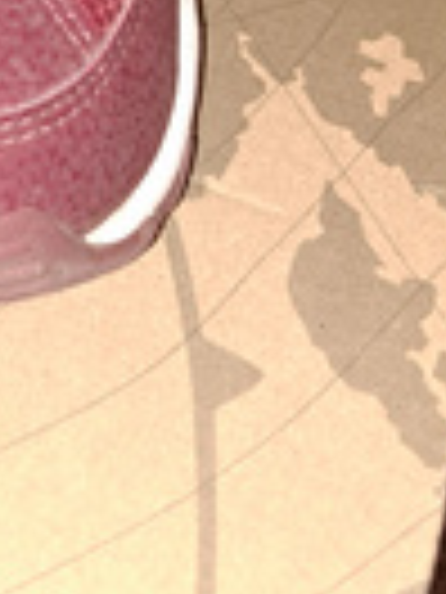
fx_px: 1563
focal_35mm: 91
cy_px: -400
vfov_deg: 18.1
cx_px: -300
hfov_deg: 14.6
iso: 160
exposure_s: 1/50
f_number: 1.8
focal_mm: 5.23
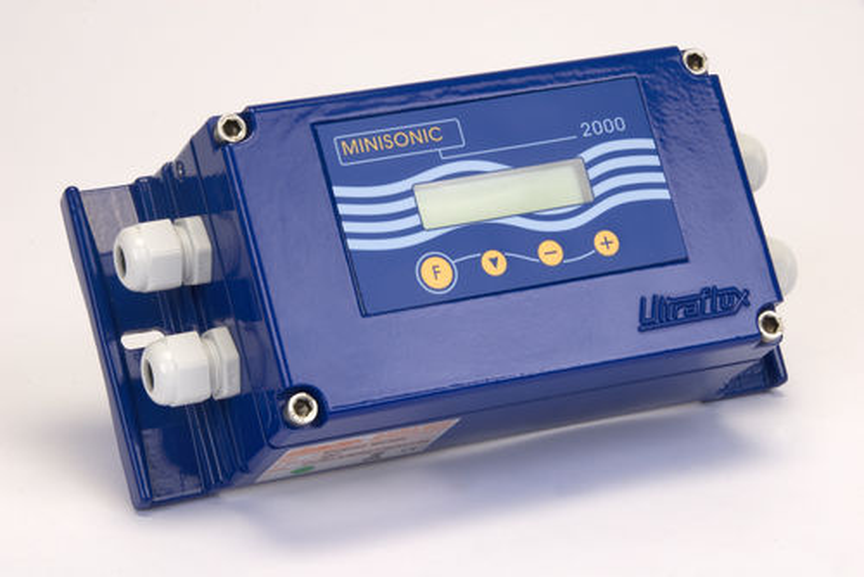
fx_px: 3242
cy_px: 288
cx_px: 432
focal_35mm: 135
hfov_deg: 15.2
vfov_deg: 10.2
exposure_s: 1/125
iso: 125
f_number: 22
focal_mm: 90
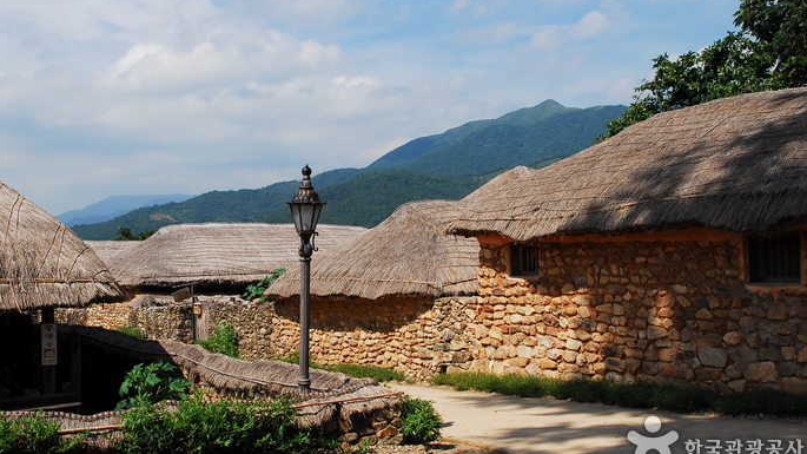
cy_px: 215
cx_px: 409
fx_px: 963
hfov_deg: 45.5
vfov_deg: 26.5
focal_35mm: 45
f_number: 5.6
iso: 100
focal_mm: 28
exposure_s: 1/500
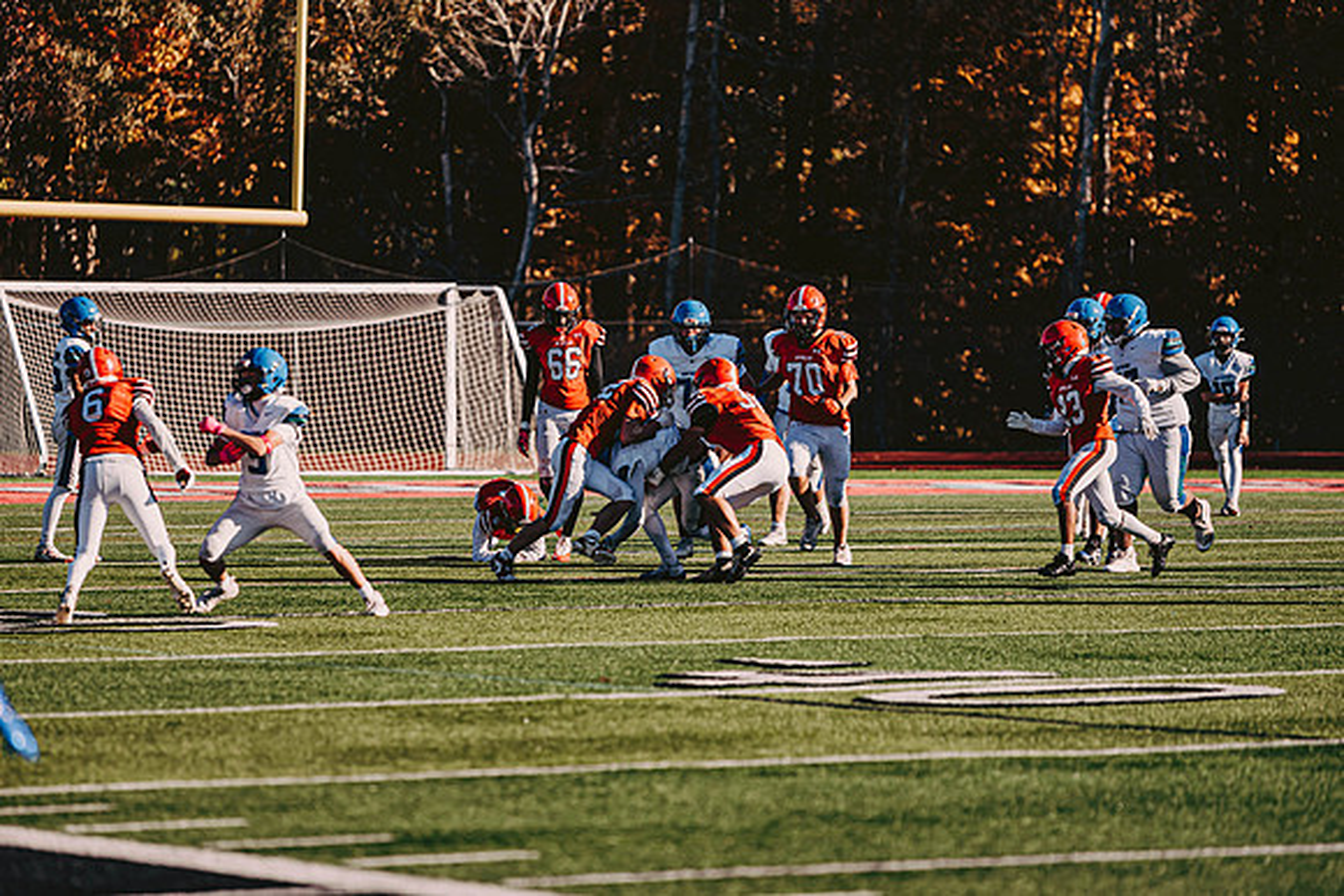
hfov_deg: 10.1
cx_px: 625
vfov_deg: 6.8
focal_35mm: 203
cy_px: 448
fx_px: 7594
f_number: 3.2
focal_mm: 190
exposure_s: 1/2000
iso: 250
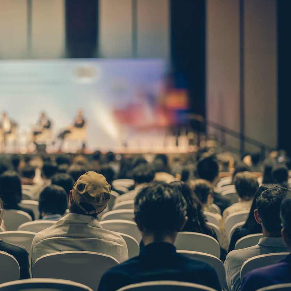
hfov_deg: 15.9
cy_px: 145
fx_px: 1037
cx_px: 87
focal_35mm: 109
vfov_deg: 16.0
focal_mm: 85
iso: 1250
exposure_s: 1/125
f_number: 2.2
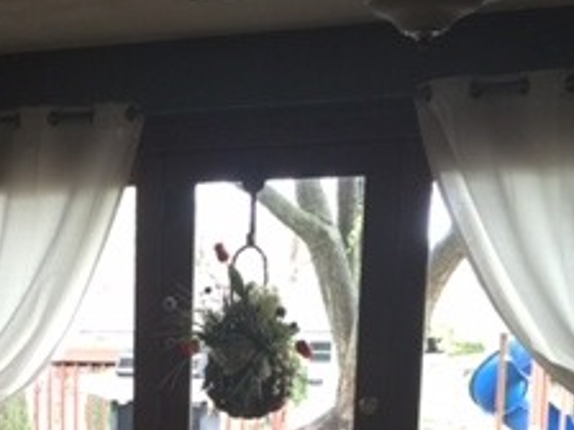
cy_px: 581
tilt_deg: -11.2
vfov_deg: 16.6
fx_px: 1376
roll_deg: -0.6
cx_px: 3
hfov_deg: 22.7
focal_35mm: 83
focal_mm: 4.15
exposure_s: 1/15
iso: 40
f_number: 2.2
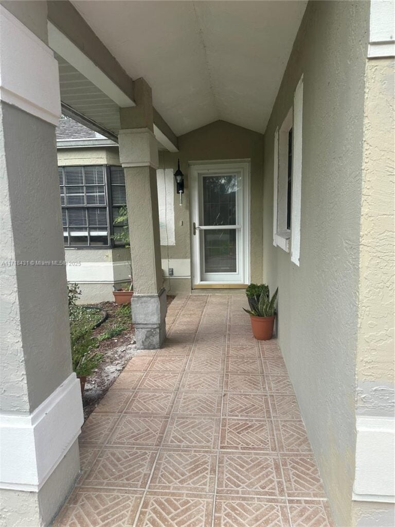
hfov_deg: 56.8
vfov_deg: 71.6
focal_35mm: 24
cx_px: 198
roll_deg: +0.3
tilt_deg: -7.6
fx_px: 365
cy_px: 264
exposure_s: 1/1241
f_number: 1.78
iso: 80
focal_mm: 6.86
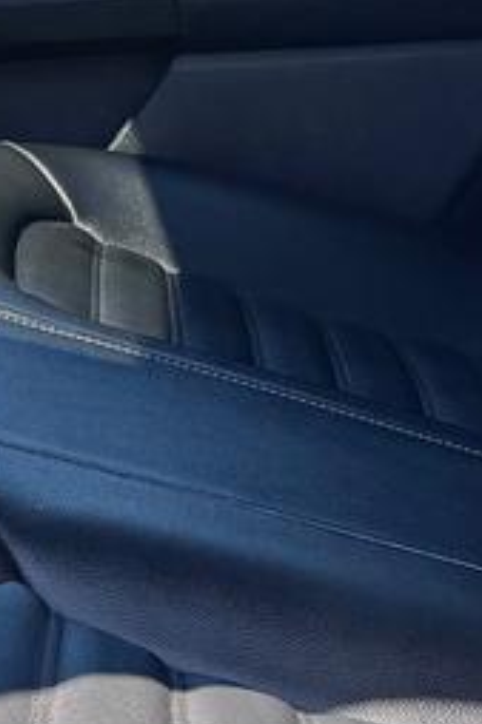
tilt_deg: -5.6
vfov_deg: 15.9
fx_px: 2534
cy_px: -54
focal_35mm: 126
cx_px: 145
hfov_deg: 10.9
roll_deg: +1.2
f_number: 1.78
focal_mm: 6.76
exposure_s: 1/383
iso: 80
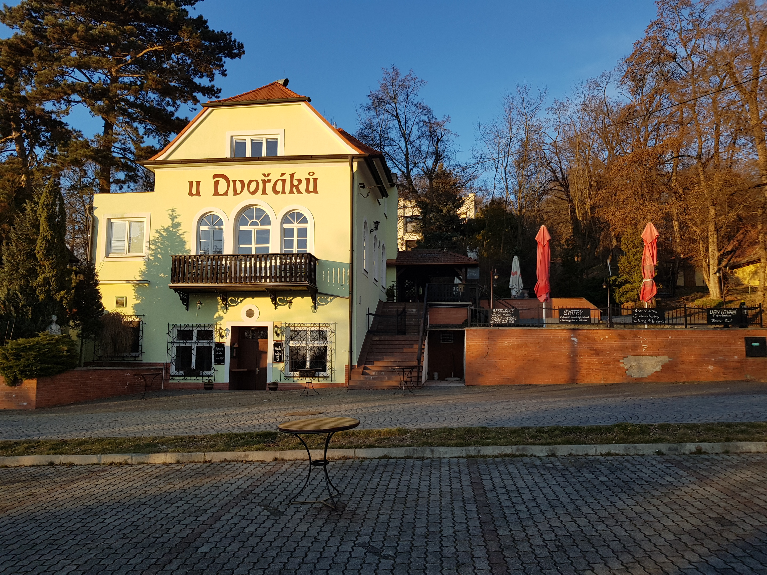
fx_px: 576
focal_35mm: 26
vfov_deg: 53.1
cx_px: 384
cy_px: 288
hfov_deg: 67.3
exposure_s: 1/918
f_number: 1.7
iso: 40
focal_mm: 4.2
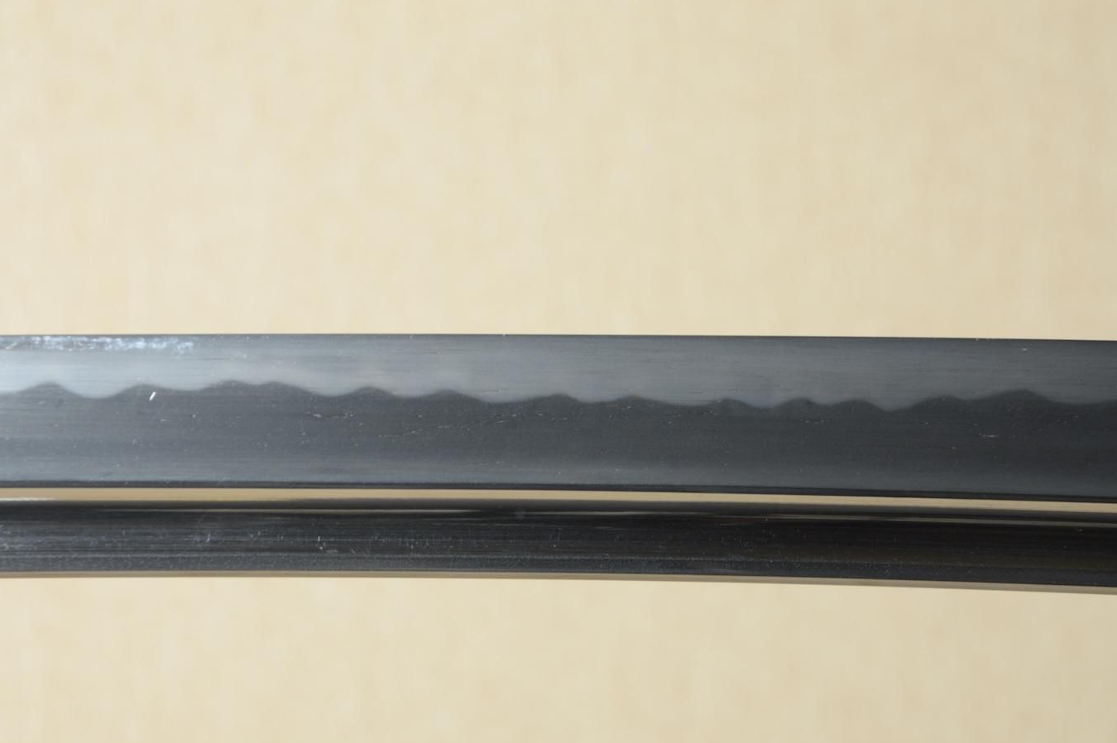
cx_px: 558
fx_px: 4341
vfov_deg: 9.8
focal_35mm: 140
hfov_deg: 14.7
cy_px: 383
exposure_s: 1/2
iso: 400
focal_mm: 90
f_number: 11
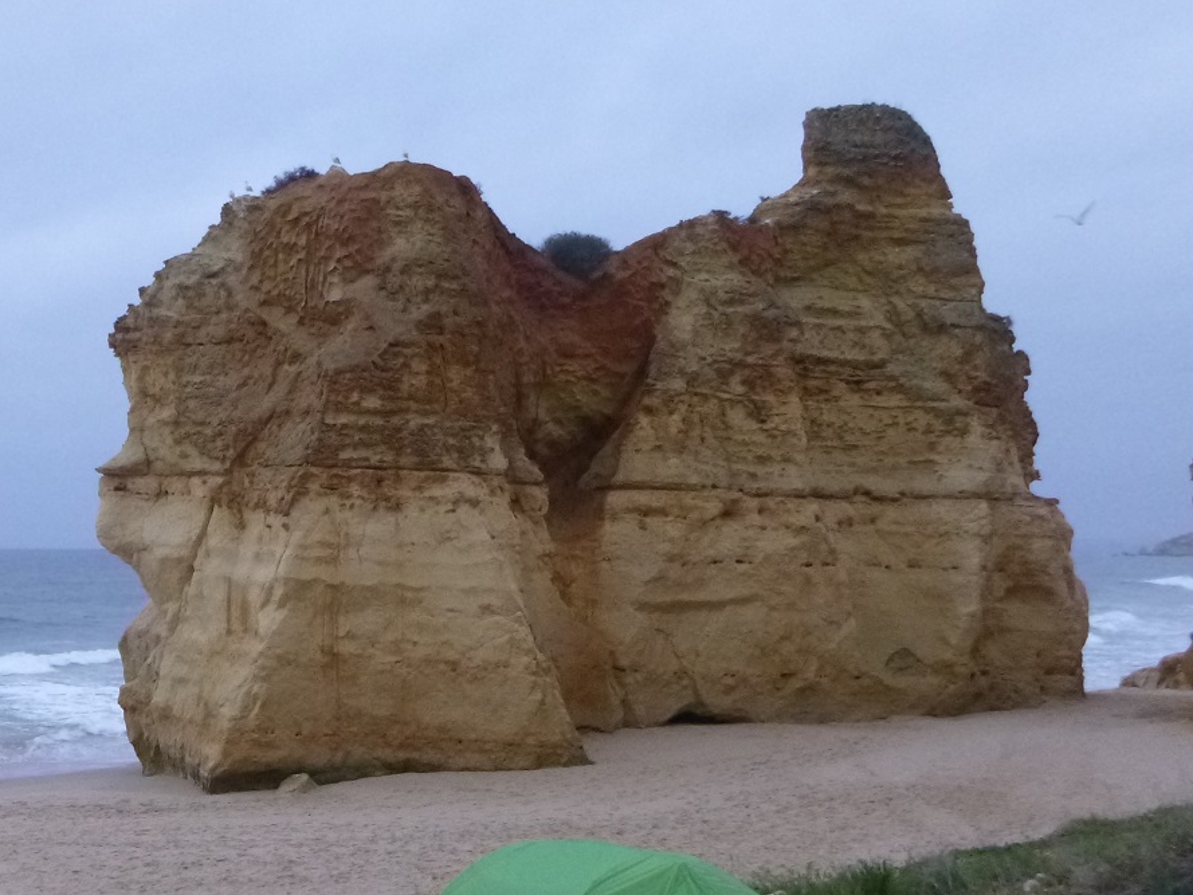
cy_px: 617
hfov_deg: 41.1
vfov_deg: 31.9
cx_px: 323
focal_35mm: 45
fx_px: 1551
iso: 400
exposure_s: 1/30
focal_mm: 4.5
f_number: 3.9
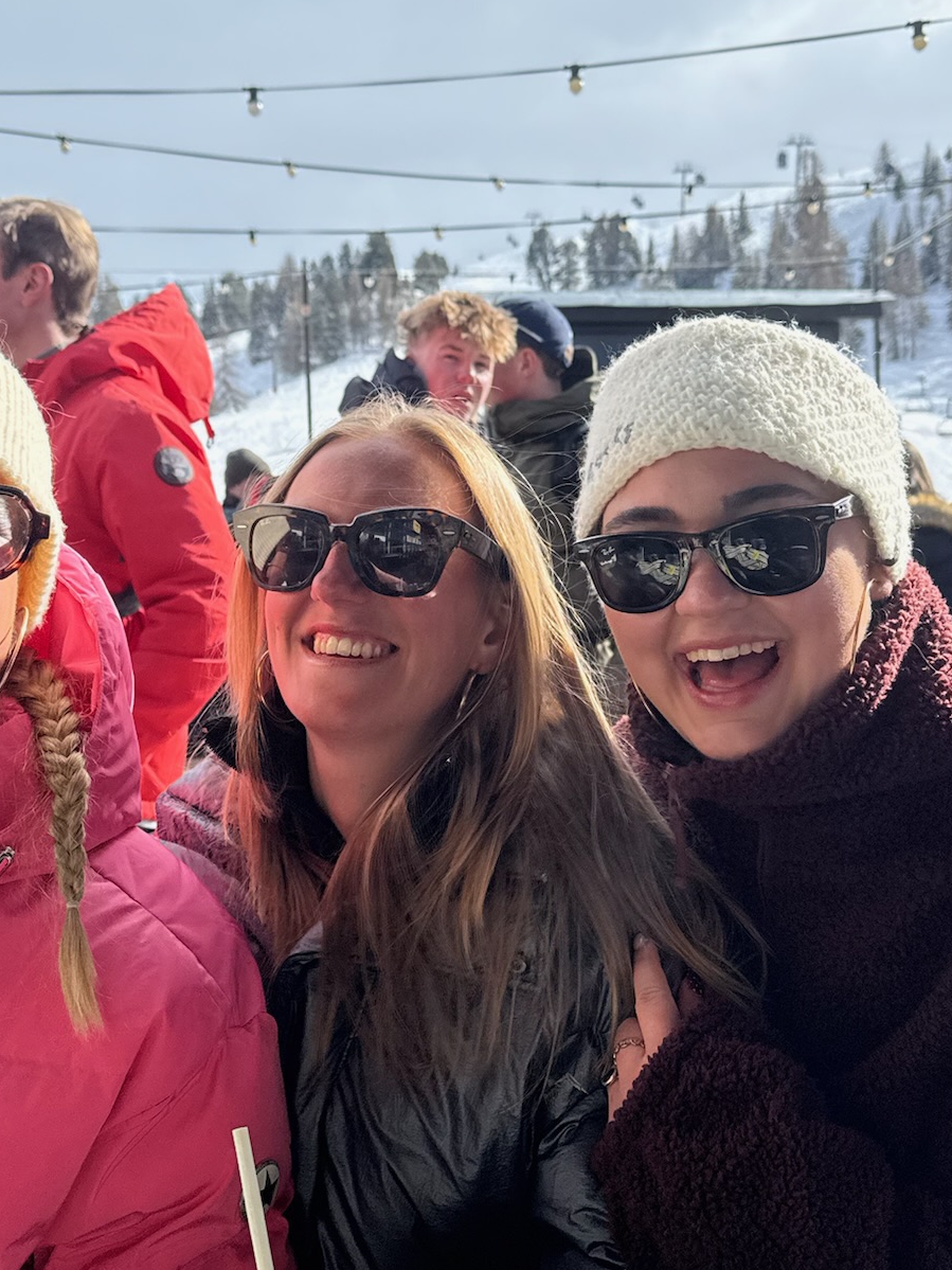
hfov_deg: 35.1
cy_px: 663
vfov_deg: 45.8
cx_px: 464
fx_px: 1504
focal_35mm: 41
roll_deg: +1.8
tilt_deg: -2.9
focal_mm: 6.76
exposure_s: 1/3584
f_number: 1.78
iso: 100
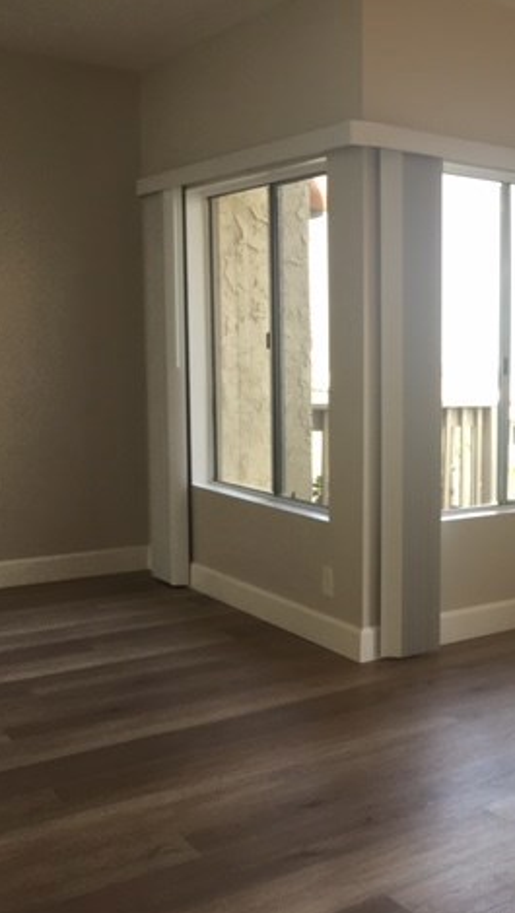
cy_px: 460
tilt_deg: -6.2
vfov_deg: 47.3
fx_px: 1042
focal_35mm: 43
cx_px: 614
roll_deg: -1.9
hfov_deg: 25.1
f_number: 2.2
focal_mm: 4.15
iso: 40
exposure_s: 1/100
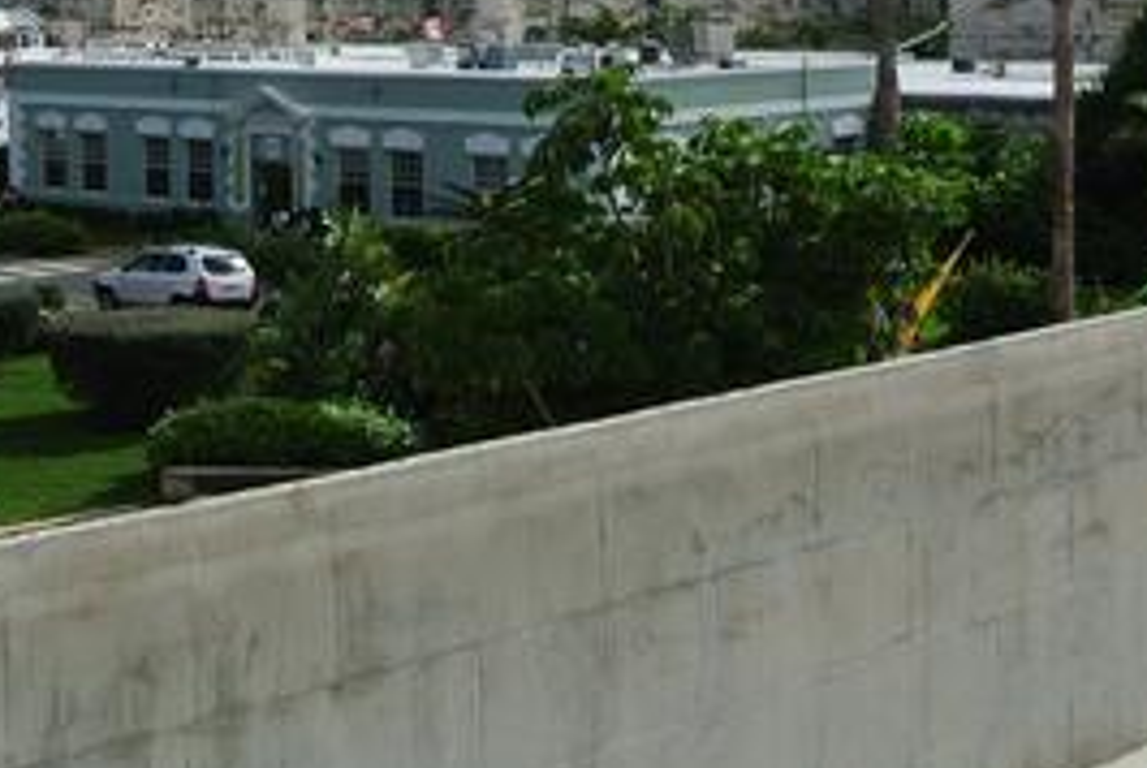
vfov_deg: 20.4
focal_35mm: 65
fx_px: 2073
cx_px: 660
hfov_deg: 30.9
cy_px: 26
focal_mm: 10
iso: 100
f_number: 5
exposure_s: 1/1250
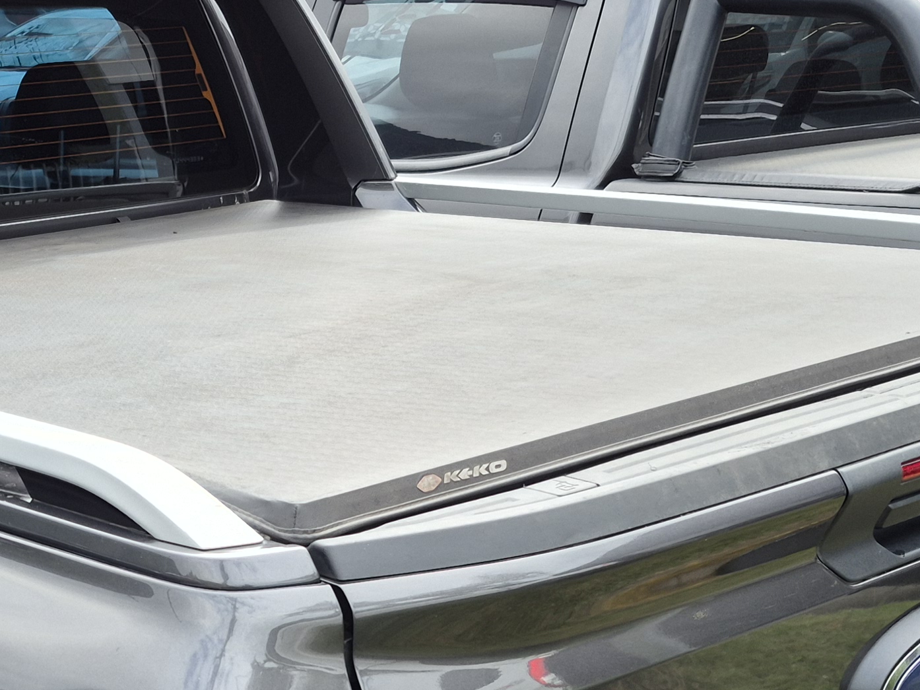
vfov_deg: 21.3
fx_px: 1754
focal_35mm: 66
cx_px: 116
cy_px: 724
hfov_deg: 28.4
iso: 25
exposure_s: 1/391
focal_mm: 5.4
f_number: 1.8
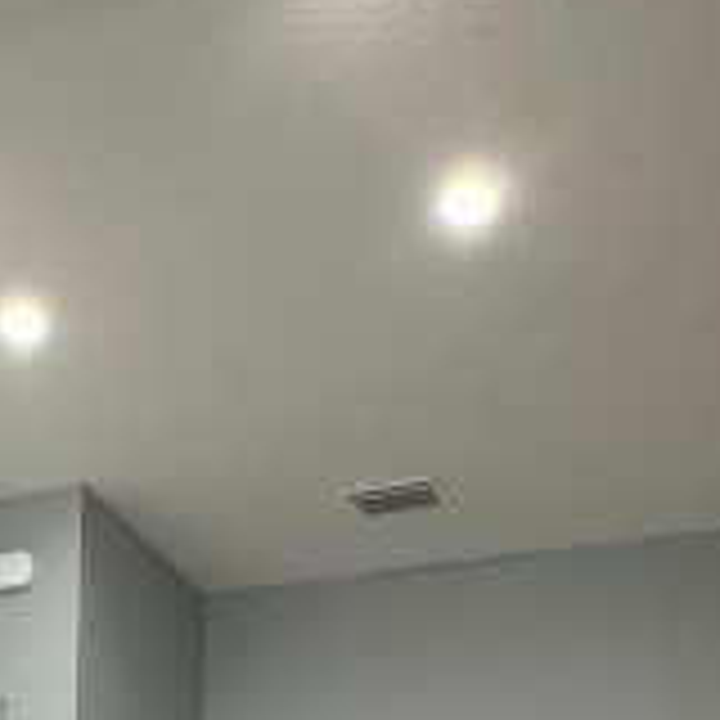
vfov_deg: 24.4
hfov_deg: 26.7
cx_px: 68
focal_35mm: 62
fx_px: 1459
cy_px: 927
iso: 250
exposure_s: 1/120
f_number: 2.2
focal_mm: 2.22
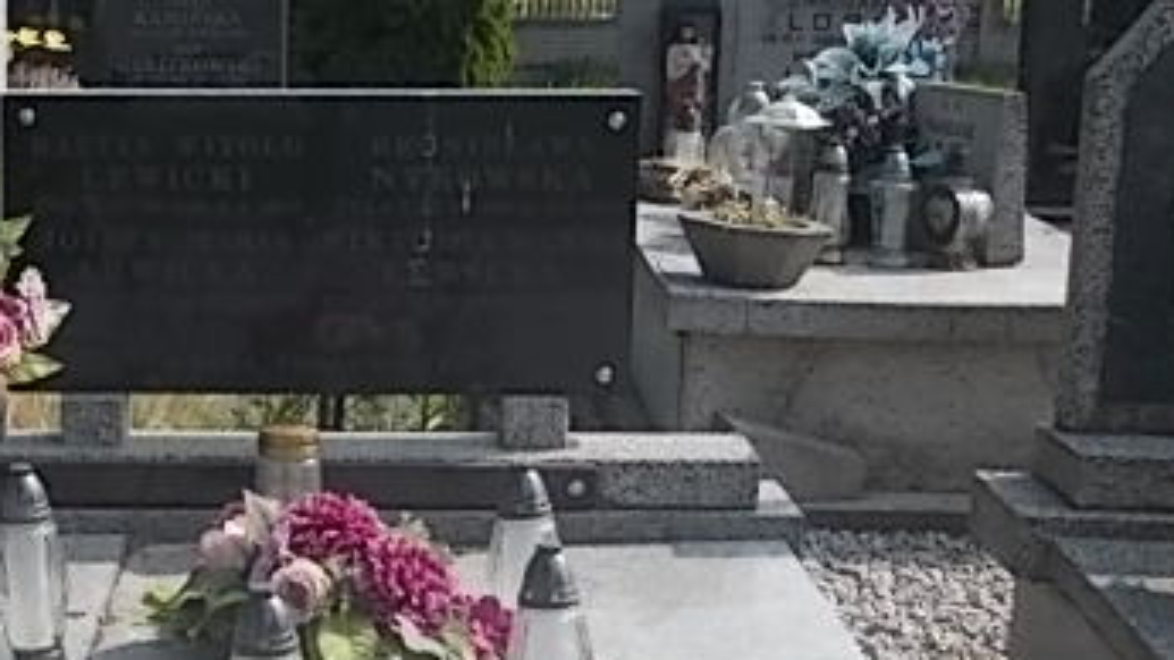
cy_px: 626
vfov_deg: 13.7
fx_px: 2708
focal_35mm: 87
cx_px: 187
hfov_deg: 24.0
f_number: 6.5
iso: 80
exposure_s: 1/200
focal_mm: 6.1
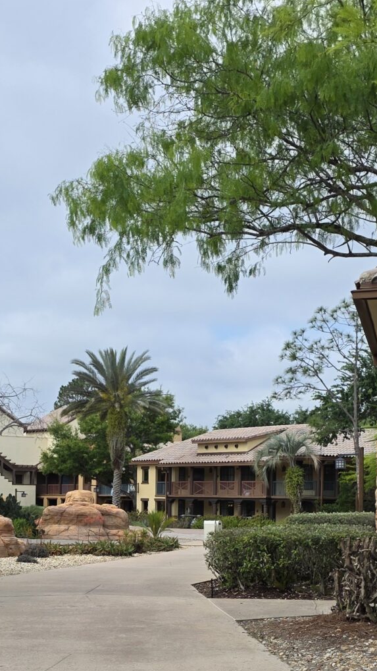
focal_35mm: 63
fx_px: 1119
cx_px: 132
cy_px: 495
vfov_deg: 32.7
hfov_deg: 19.1
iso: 80
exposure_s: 1/7061
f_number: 1.7
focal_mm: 6.3
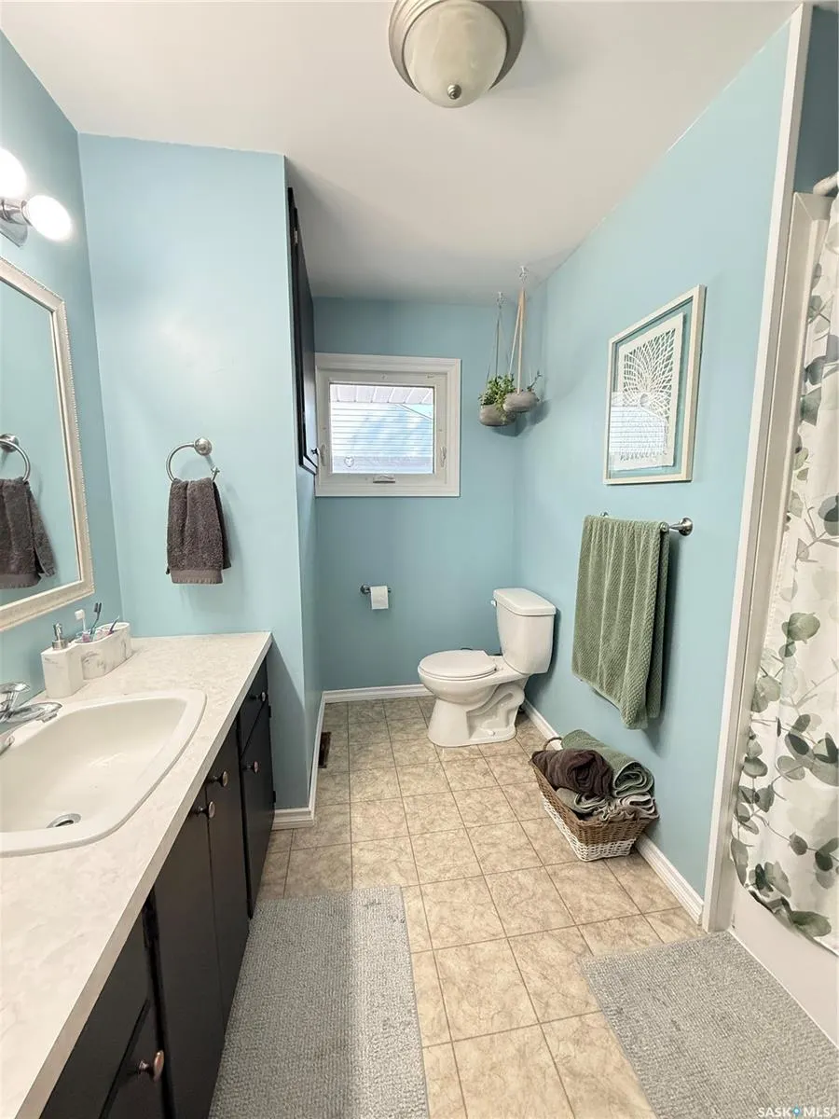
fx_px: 452
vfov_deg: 102.1
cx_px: 420
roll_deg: -0.3
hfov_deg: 85.7
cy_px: 560
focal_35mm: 14
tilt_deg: -8.5
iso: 640
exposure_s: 1/120
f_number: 2.2
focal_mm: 2.22
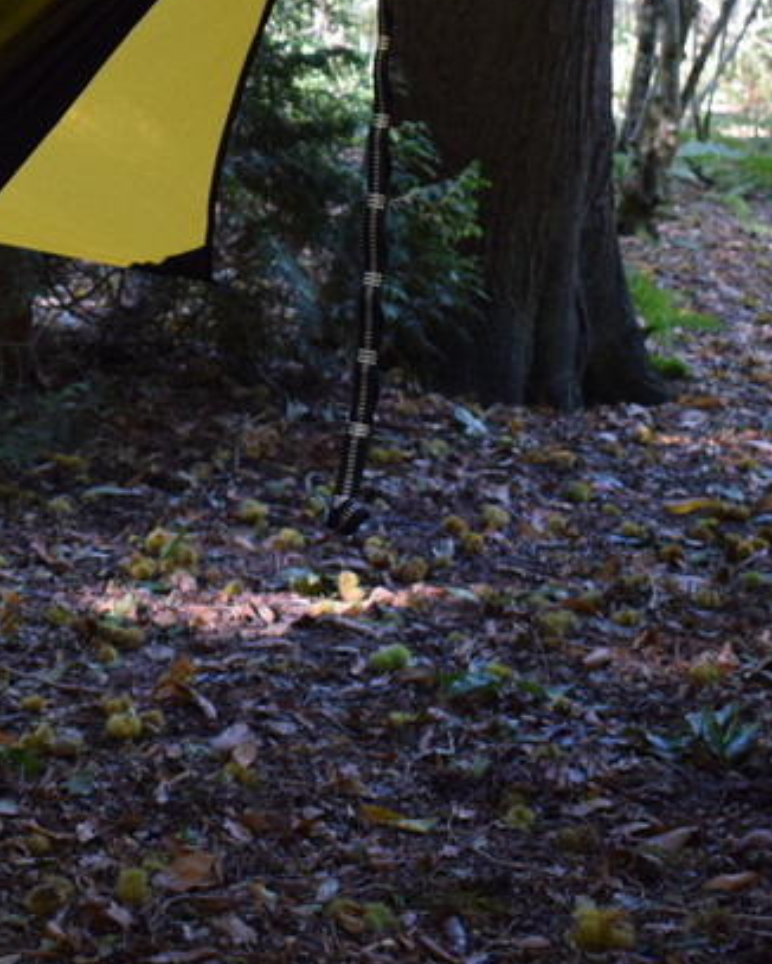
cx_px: -38
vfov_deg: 19.8
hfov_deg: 15.8
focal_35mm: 95
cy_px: 137
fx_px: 2722
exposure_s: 1/60
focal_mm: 23
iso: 1100
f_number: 3.8
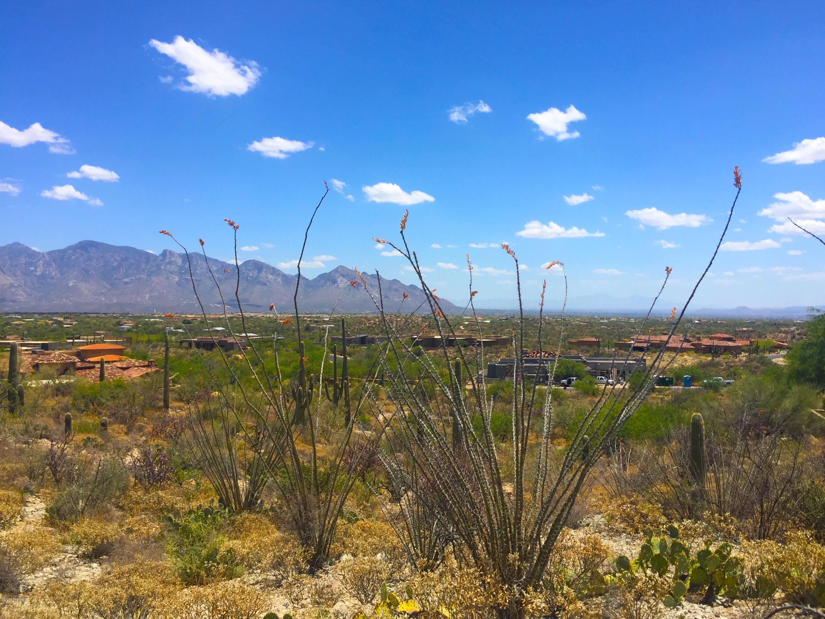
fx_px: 691
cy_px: 310
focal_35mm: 29
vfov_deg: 48.2
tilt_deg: -0.2
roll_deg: -0.6
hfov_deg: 61.7
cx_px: 412
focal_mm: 4.15
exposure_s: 1/2639
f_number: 2.2
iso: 32
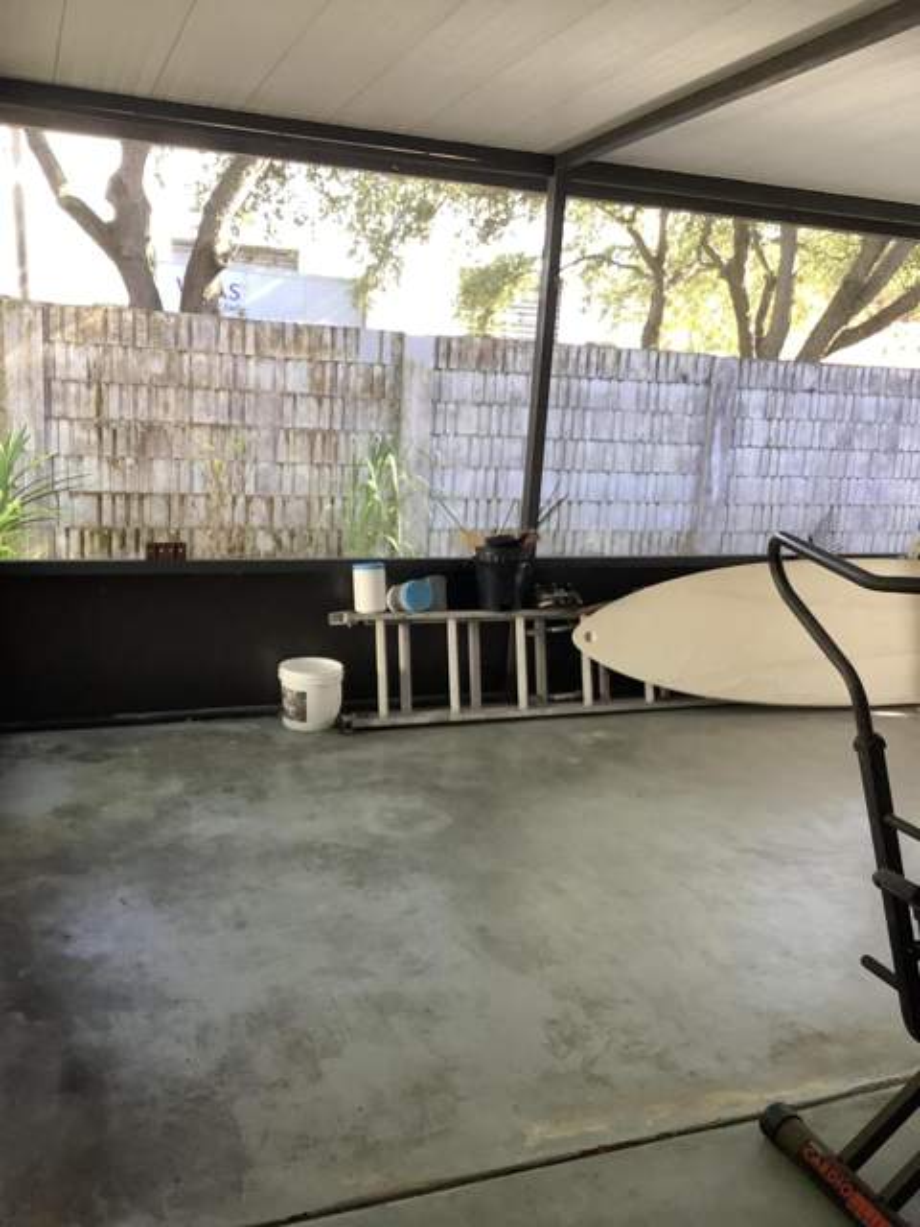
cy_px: 614
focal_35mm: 31
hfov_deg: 45.4
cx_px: 460
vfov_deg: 58.4
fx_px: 1099
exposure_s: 1/60
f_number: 2.4
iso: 80
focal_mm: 3.3
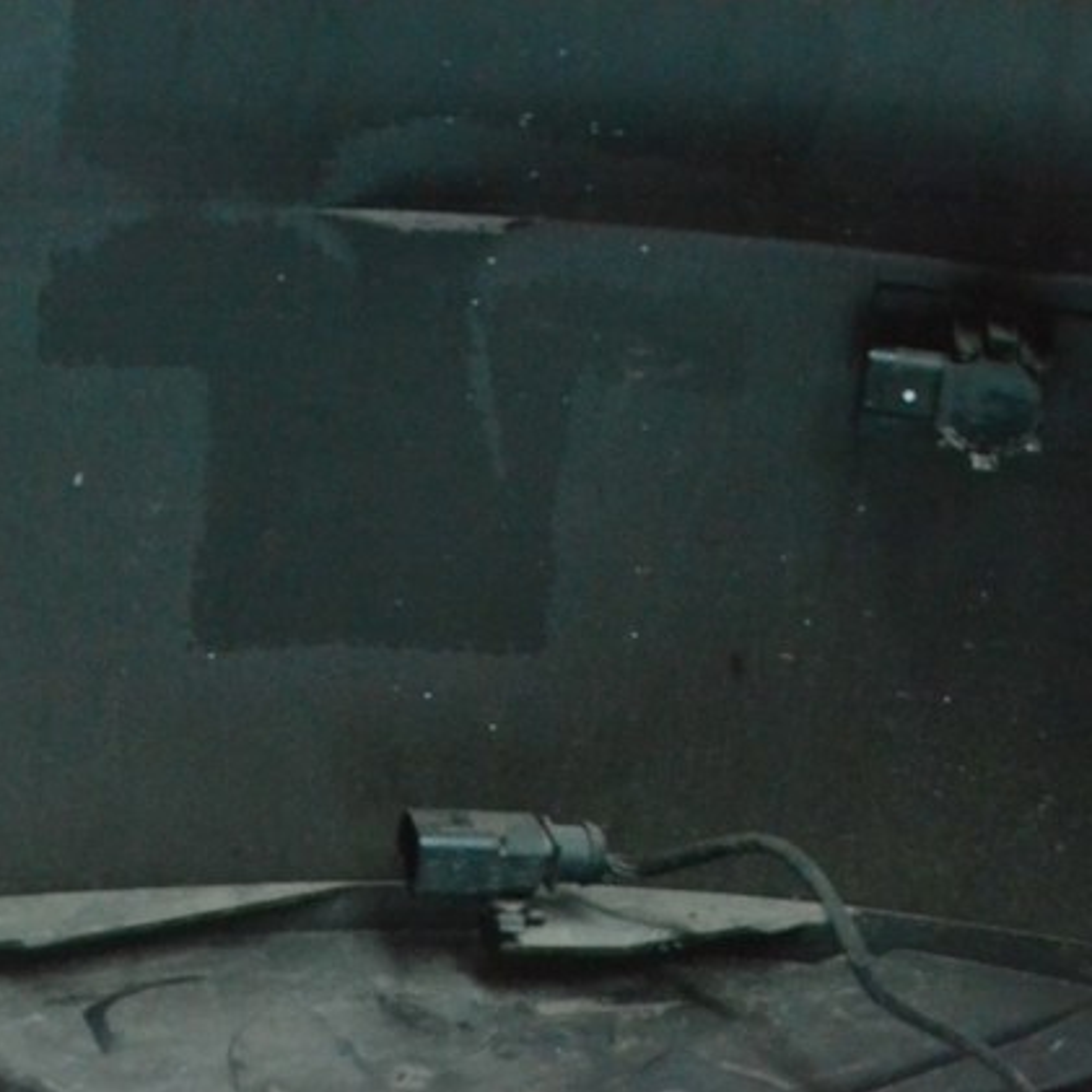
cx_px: 768
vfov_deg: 16.3
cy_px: 547
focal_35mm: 107
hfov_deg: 16.3
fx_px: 3806
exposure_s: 1/160
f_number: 10
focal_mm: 55
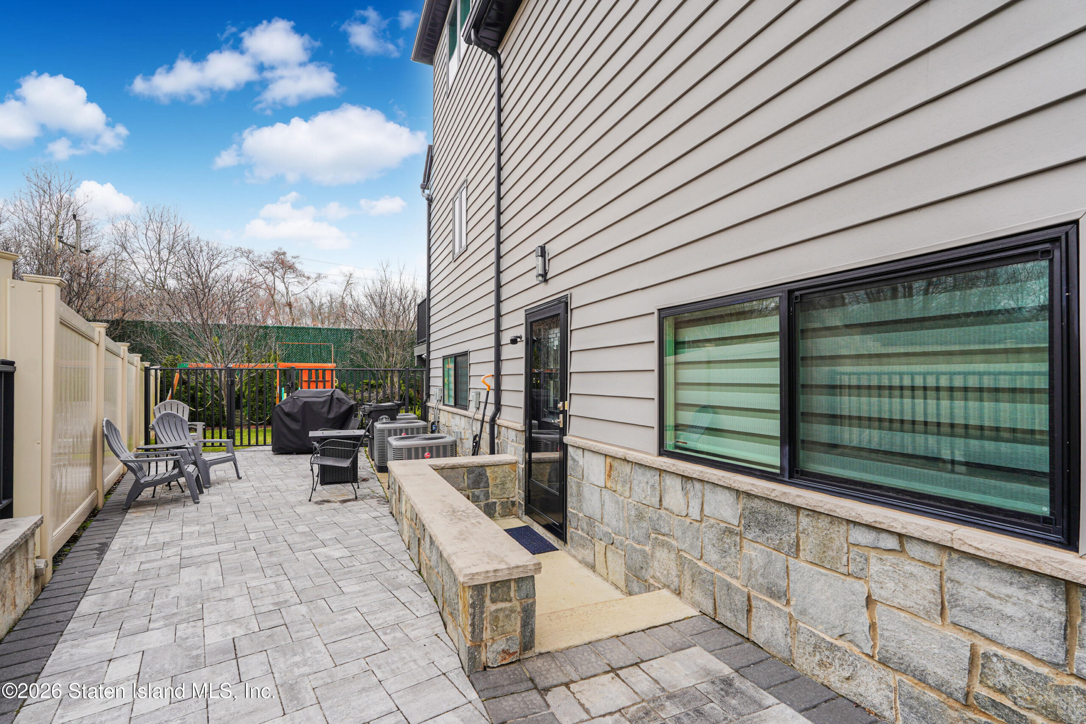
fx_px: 483
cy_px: 362
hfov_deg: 96.7
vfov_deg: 73.8
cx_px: 543
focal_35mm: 16
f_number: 6.3
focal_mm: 16
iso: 100
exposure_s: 1/100
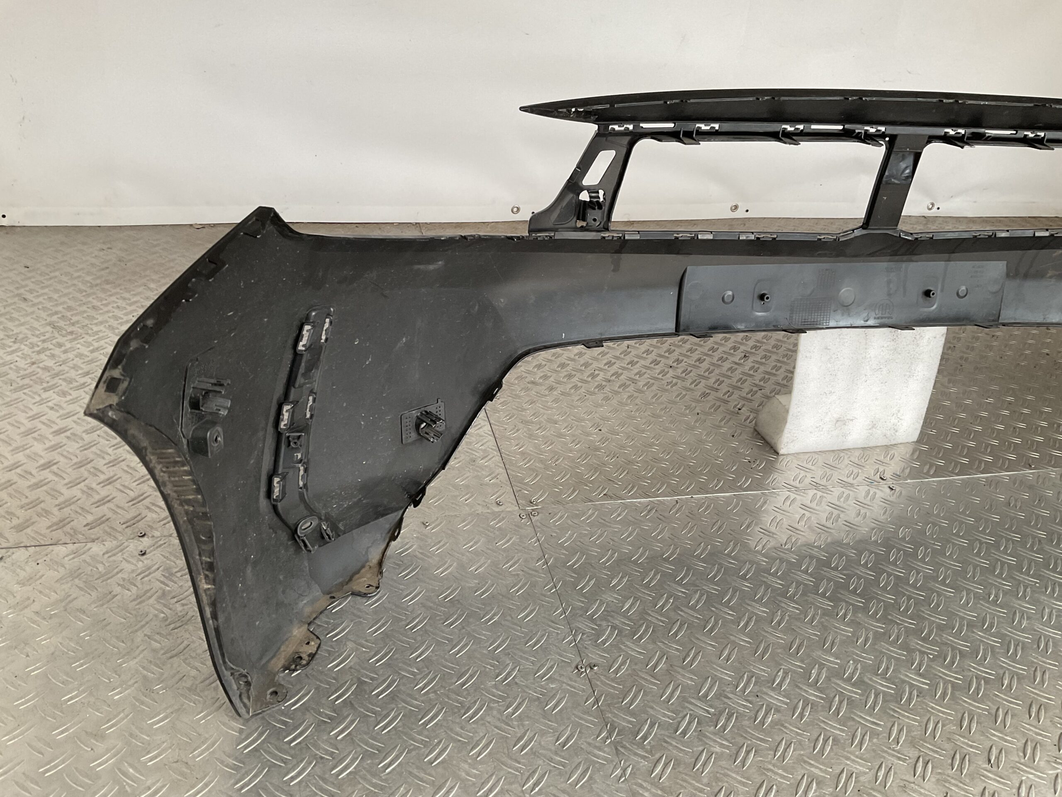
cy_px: 398
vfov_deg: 48.2
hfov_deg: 61.7
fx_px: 890
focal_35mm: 29
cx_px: 531
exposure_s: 1/100
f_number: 1.8
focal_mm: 3
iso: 64
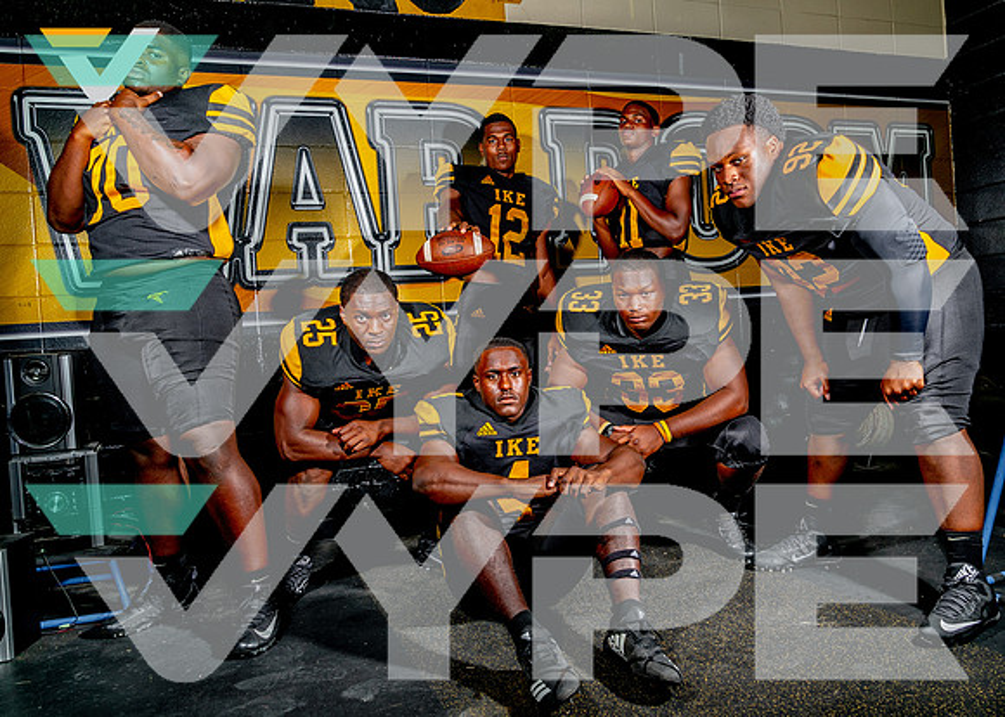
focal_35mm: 27
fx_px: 781
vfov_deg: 49.3
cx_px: 533
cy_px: 346
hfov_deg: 65.4
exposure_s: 1/125
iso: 160
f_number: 8
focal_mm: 24
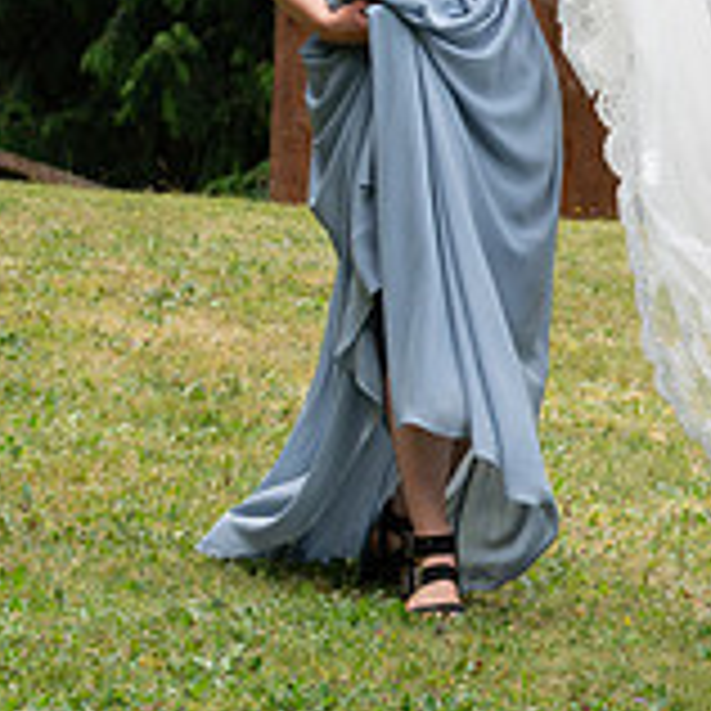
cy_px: 25
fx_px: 7599
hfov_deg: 5.3
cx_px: 945
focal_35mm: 327
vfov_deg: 5.3
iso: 800
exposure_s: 1/250
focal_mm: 105
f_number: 11
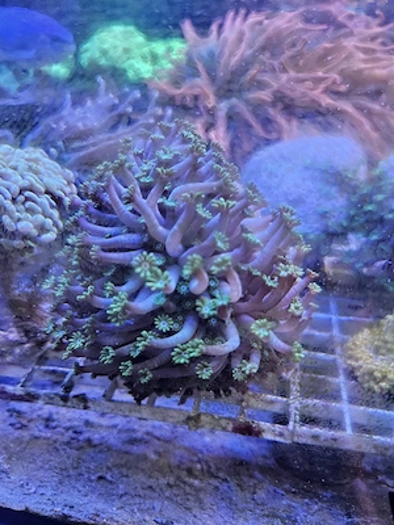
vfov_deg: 73.9
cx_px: 197
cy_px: 262
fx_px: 349
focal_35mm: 23
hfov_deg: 58.9
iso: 125
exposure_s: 1/61.3
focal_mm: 5.4
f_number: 1.8
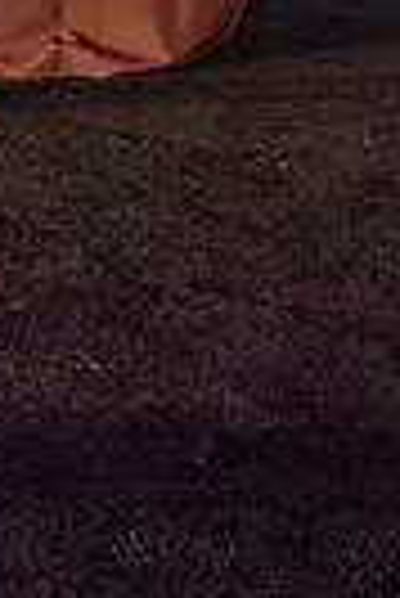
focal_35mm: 118
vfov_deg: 15.9
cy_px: -292
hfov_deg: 11.2
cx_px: -184
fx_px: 1961
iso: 5000
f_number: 4.5
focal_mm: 35
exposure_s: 1/200
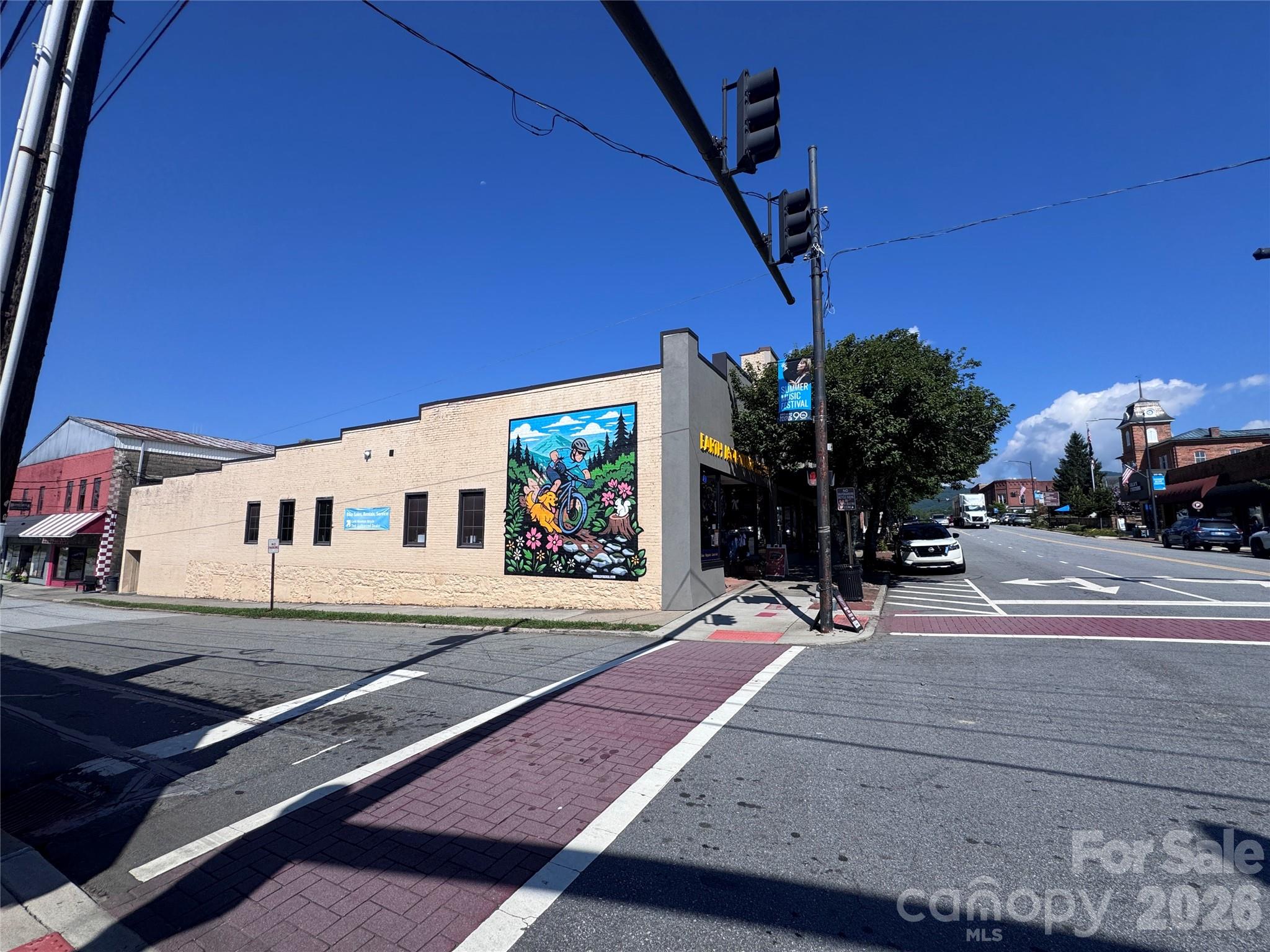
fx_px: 514
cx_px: 635
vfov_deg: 85.7
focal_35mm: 14
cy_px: 476
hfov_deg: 102.1
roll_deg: +0.8
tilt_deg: +6.9
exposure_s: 1/2985
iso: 50
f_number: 2.2
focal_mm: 2.22
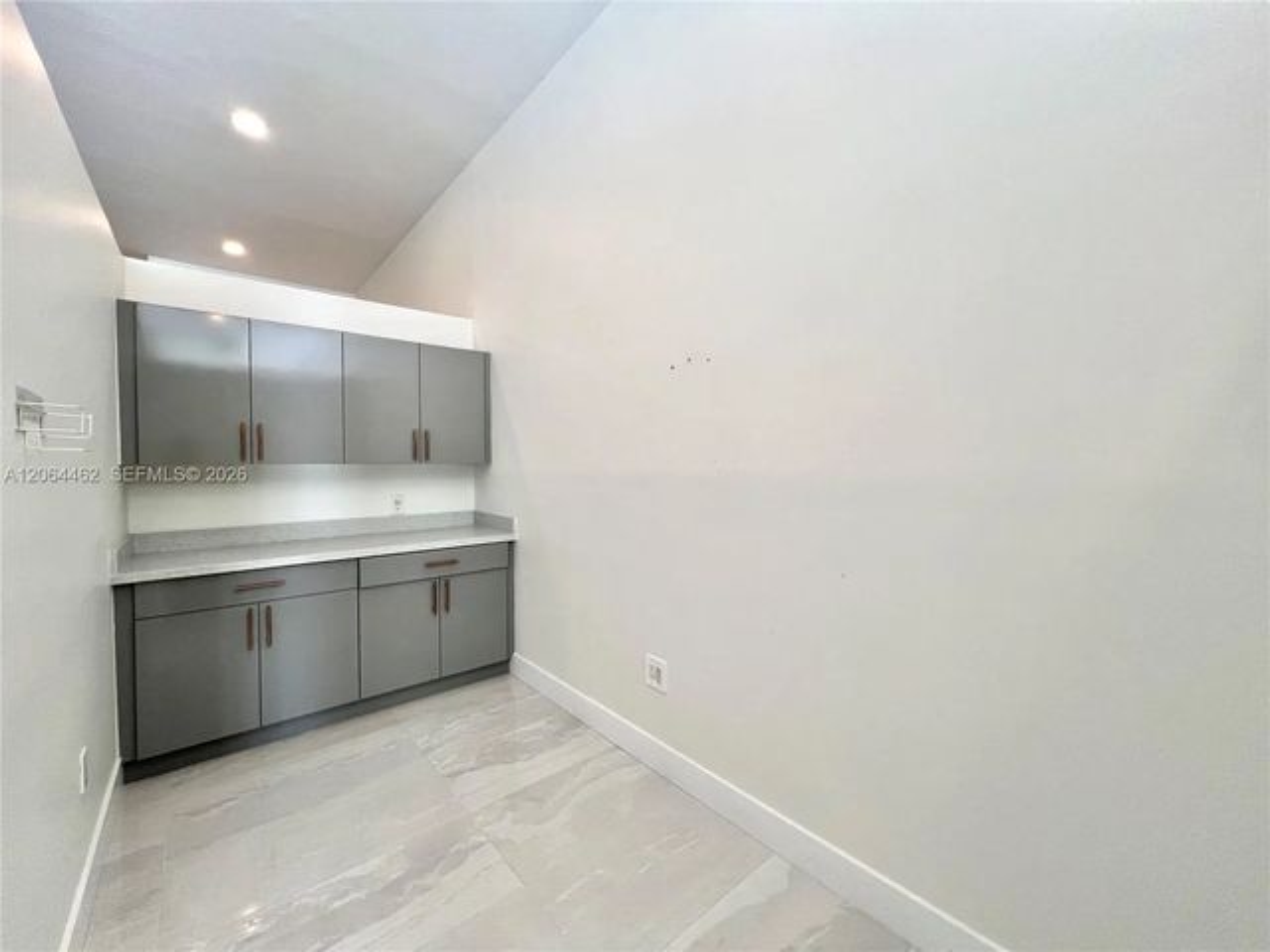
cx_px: 635
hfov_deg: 106.2
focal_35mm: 13
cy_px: 476
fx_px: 477
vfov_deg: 89.9
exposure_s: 1/120
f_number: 1.8
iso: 100
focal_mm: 1.57
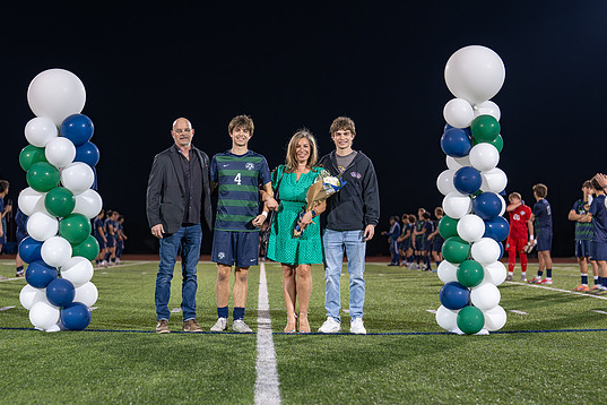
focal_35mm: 62
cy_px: 215
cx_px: 286
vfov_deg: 21.9
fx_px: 1045
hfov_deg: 32.4
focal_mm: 50
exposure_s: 1/500
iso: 1250
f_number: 2
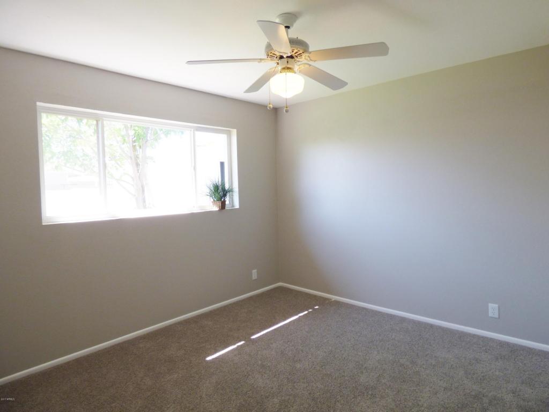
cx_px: 274
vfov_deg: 66.0
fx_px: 317
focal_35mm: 20
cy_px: 206
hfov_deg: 81.7
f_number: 2.8
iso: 100
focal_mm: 3.58
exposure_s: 1/60
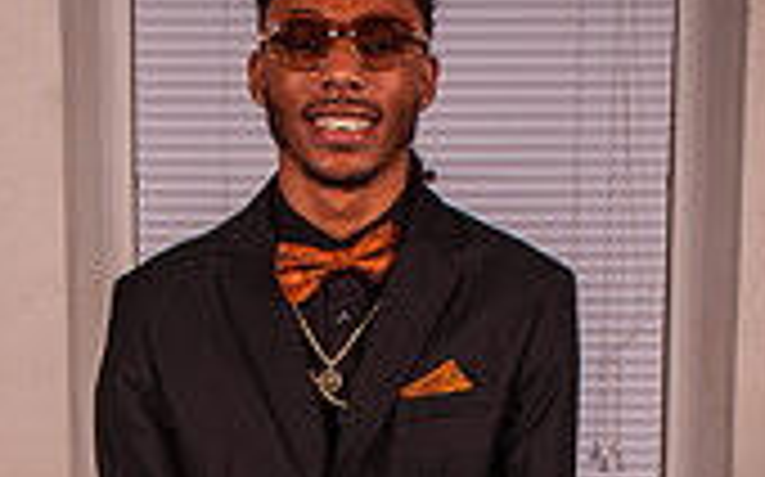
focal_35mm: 154
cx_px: 331
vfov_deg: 8.3
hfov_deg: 13.6
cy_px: 684
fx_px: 3209
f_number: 14
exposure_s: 1/125
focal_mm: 38
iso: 200
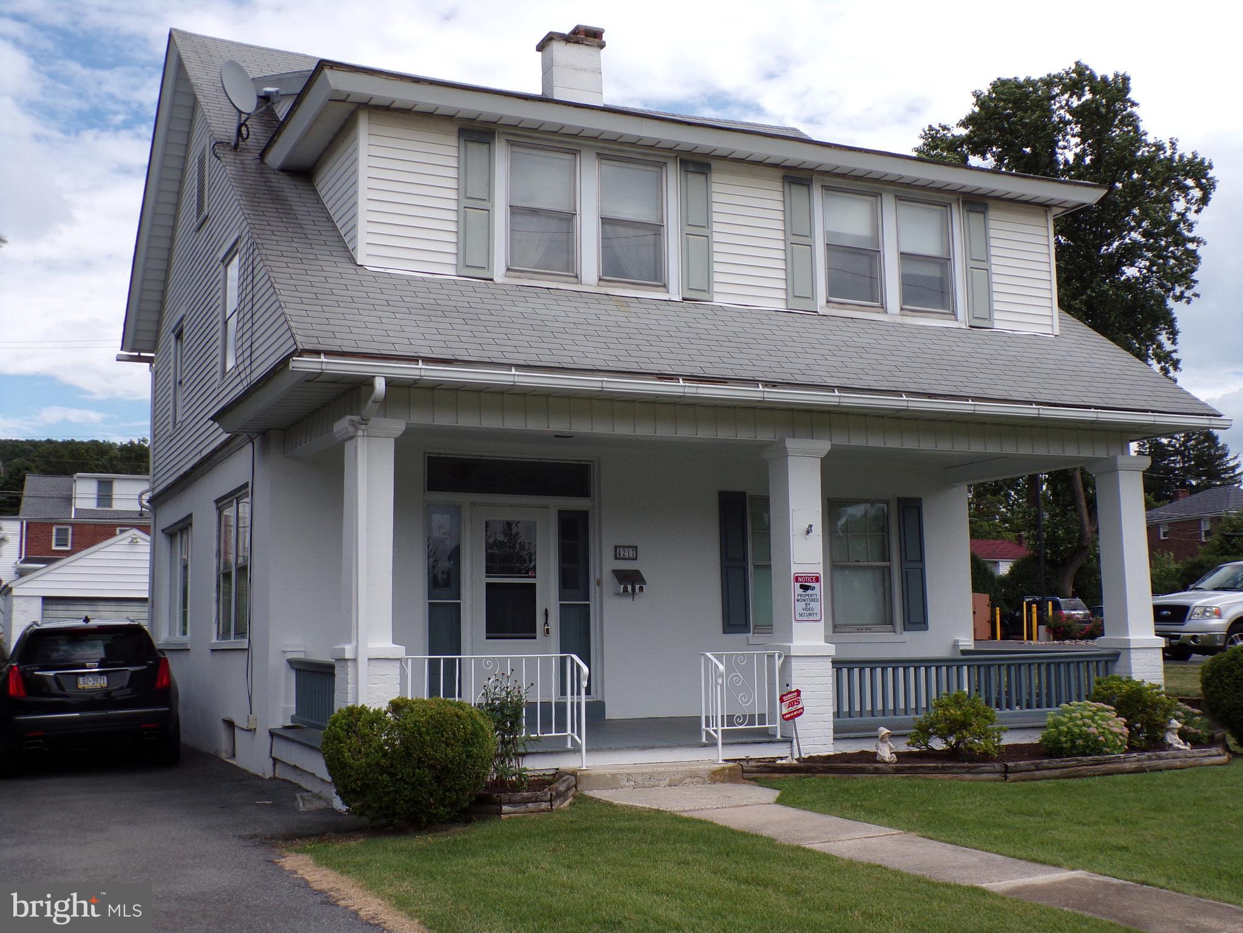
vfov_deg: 38.7
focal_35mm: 37
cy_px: 466
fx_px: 1329
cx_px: 622
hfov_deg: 50.1
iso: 80
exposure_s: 1/600
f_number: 4.7
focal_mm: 6.6
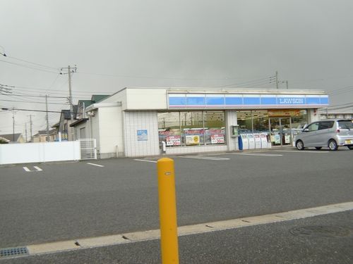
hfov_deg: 36.8
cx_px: 176
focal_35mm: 52
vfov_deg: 28.0
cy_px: 132
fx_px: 530
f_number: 2.8
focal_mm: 11.1
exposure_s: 1/200
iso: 80
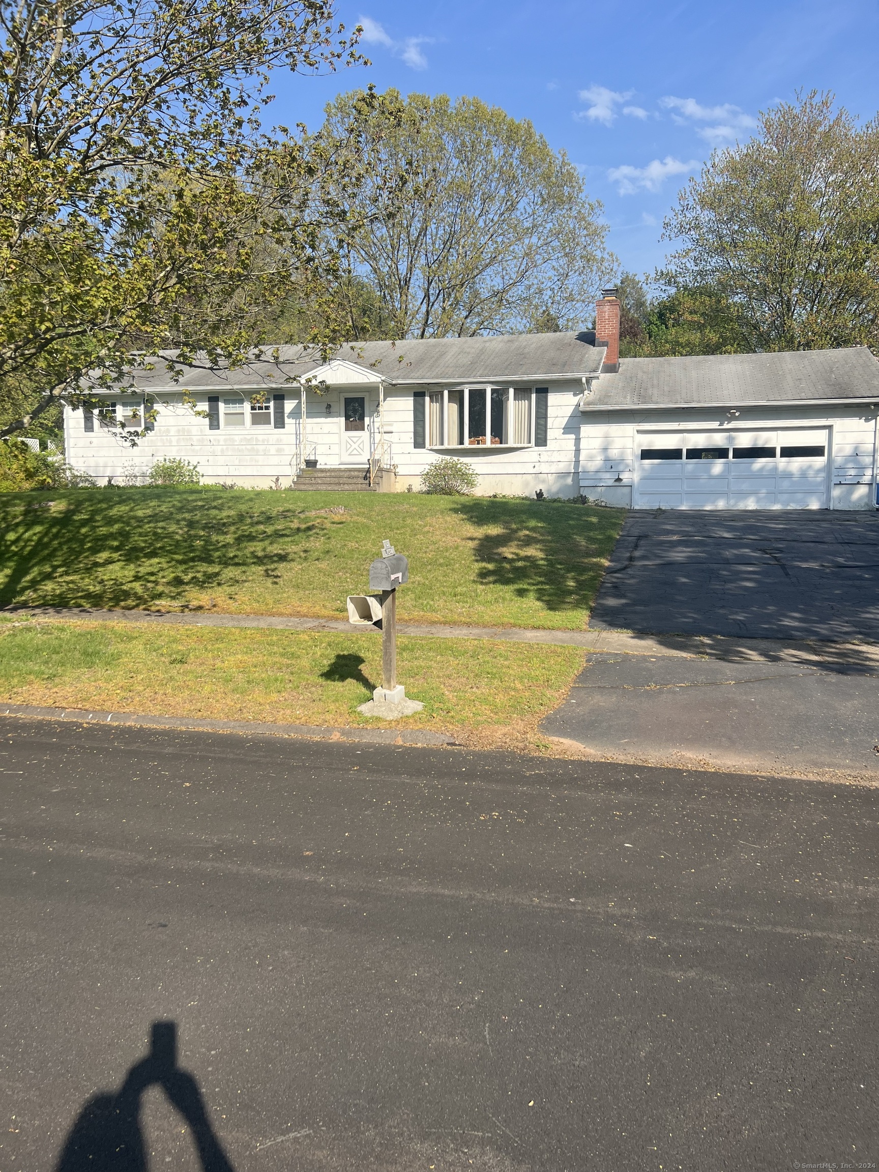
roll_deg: +0.0
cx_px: 440
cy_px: 586
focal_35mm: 26
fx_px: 880
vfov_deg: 67.3
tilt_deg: -4.3
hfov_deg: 53.1
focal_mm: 5.7
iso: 50
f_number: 1.5
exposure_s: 1/2994
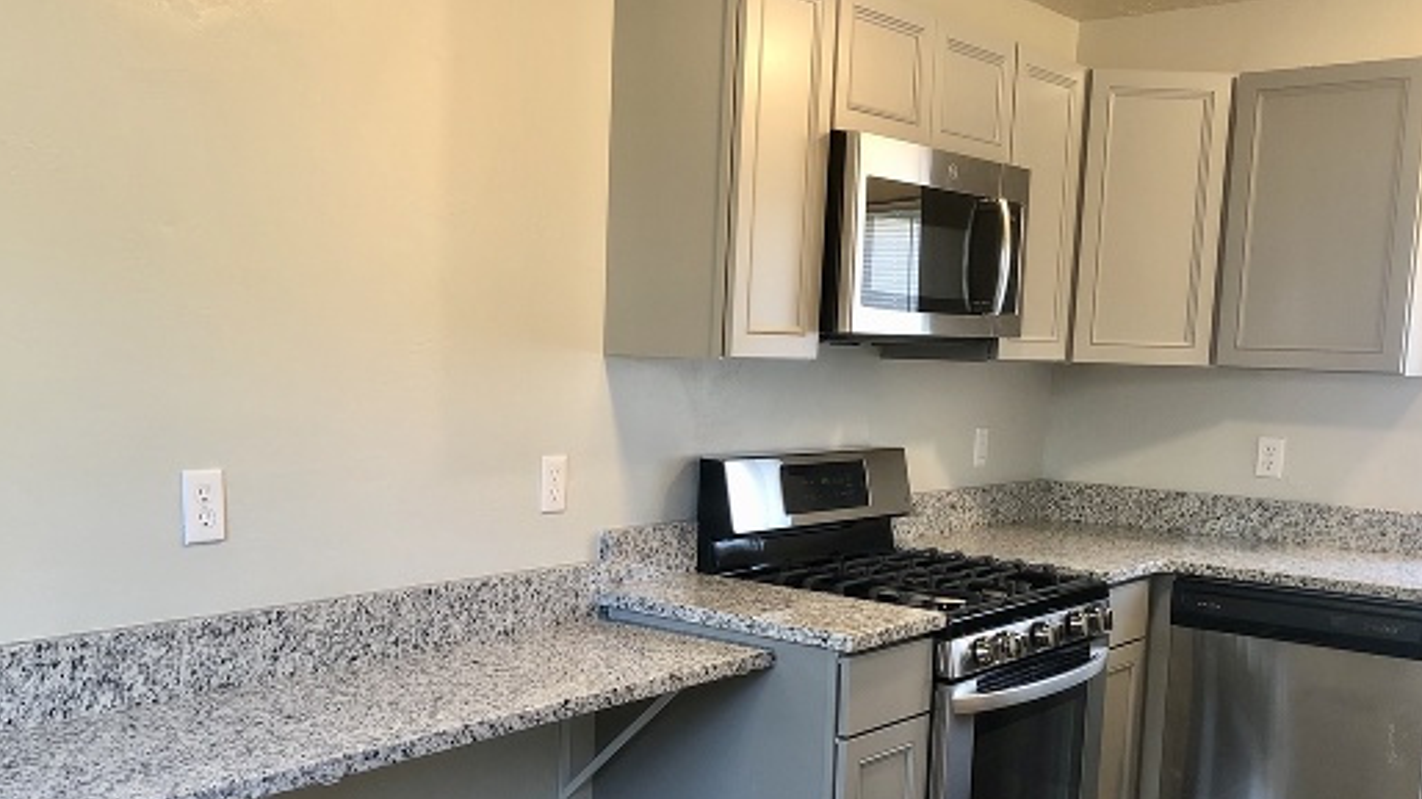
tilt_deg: -8.6
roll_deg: -2.0
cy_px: 525
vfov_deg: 31.0
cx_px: 631
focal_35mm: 38
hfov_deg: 52.7
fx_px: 1433
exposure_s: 1/15
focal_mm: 4
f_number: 1.8
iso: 40
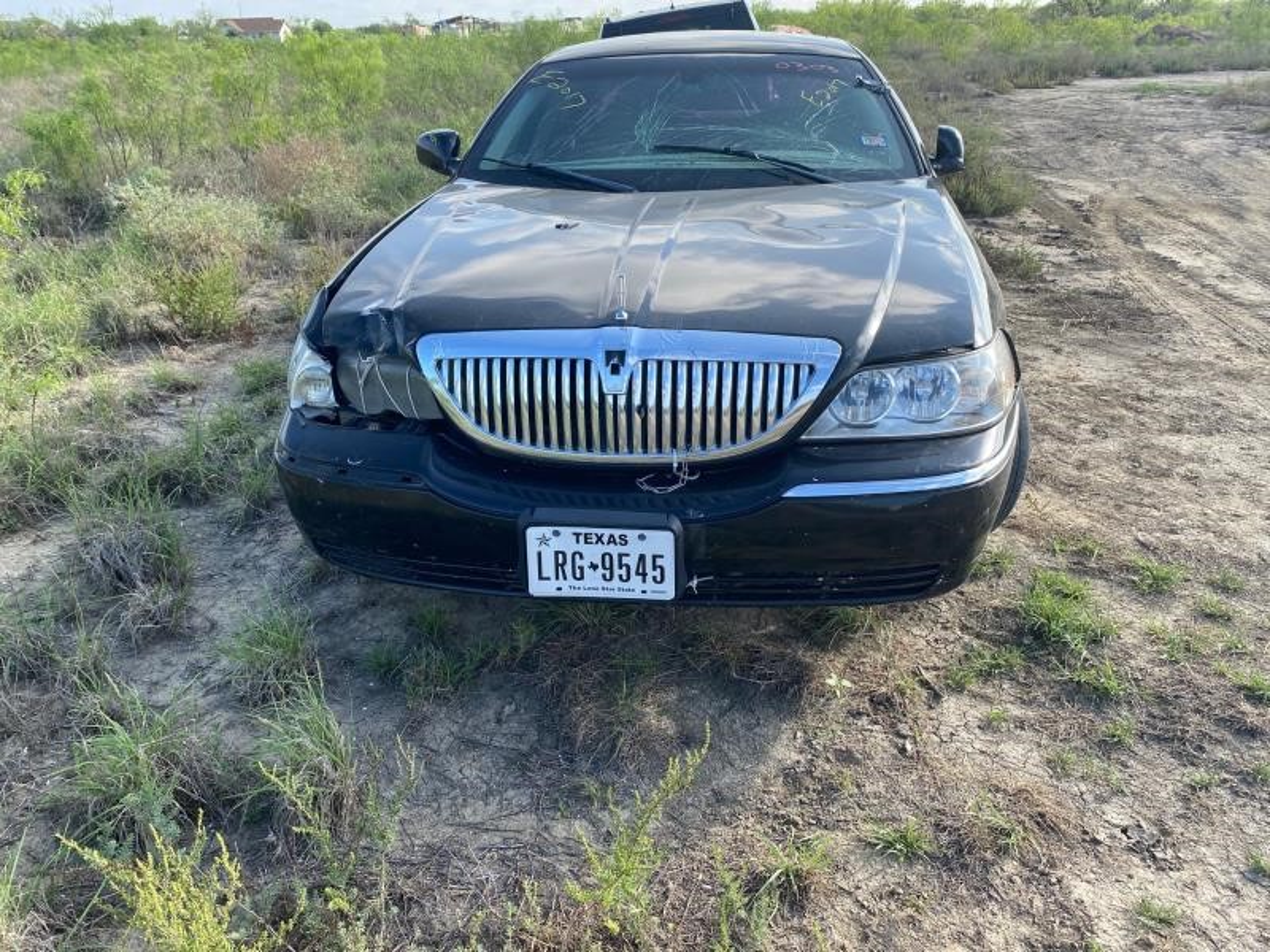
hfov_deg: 67.3
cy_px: 476
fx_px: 954
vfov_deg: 53.1
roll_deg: +1.4
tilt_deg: -24.6
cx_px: 635
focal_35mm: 26
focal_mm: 4.25
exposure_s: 1/738
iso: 32
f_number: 1.8
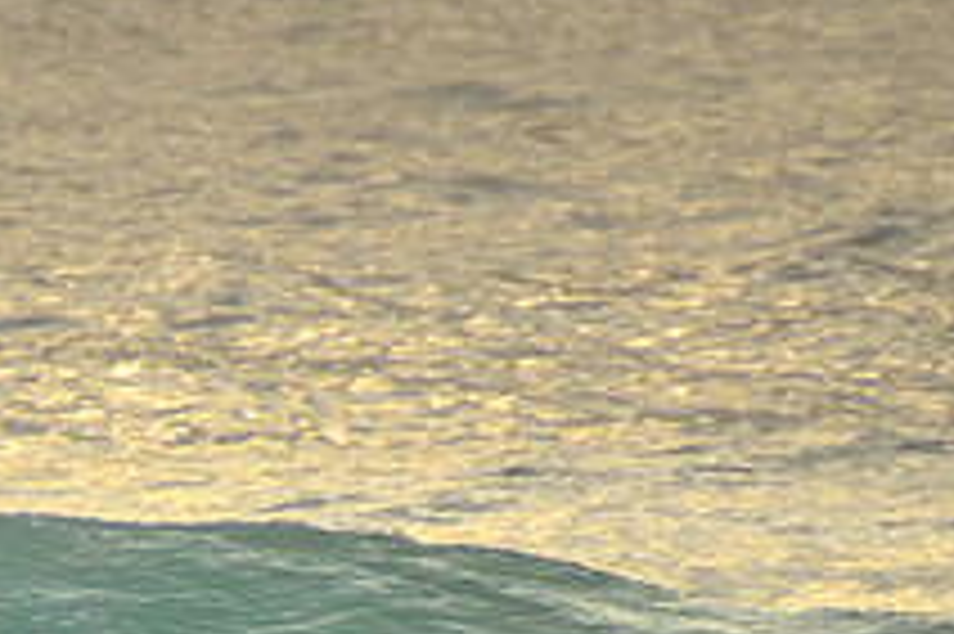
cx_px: -263
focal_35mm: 1504
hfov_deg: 1.4
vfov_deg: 0.9
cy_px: 791
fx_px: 39824
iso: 640
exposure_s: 1/2000
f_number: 5.6
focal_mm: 400
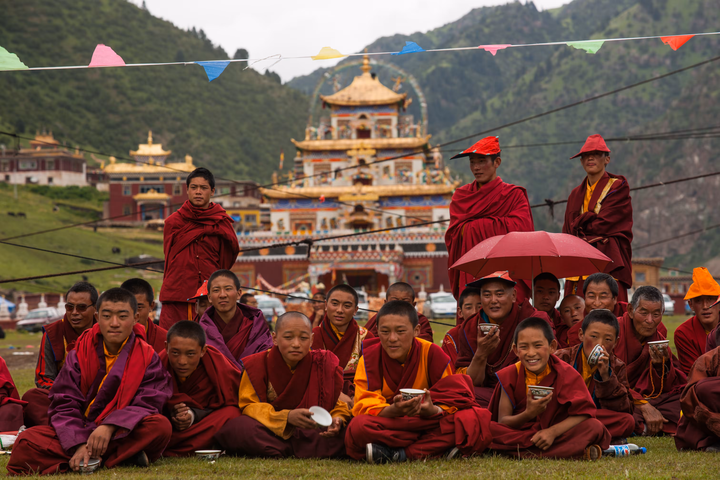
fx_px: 3000
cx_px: 360
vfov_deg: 9.1
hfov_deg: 13.7
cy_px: 240
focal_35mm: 150
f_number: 8
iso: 100
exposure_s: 1/90
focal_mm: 150
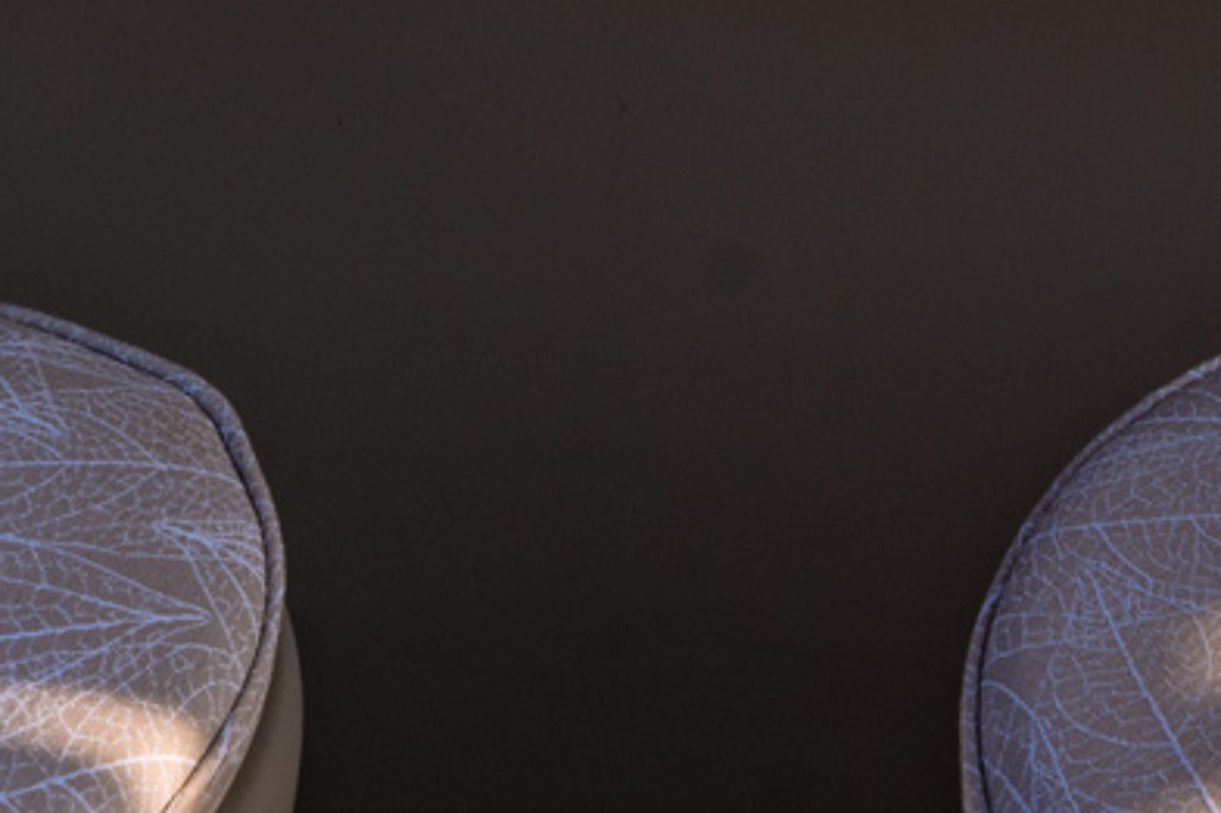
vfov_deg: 12.1
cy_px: -1291
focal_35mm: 83
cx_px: 1489
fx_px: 2814
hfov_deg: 22.4
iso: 100
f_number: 14
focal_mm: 13
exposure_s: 1/200
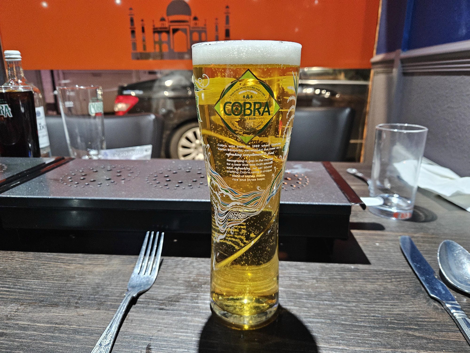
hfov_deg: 73.9
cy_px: 176
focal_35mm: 23
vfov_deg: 58.9
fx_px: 312
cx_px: 235
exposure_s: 1/50
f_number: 1.8
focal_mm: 5.4
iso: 800
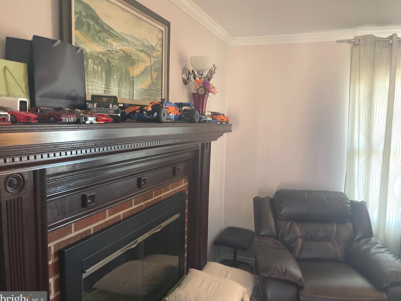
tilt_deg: -7.1
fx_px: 313
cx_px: 204
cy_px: 152
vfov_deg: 51.3
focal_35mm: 27
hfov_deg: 65.3
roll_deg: -0.5
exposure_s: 1/30
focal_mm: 5.1
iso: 500
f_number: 1.6
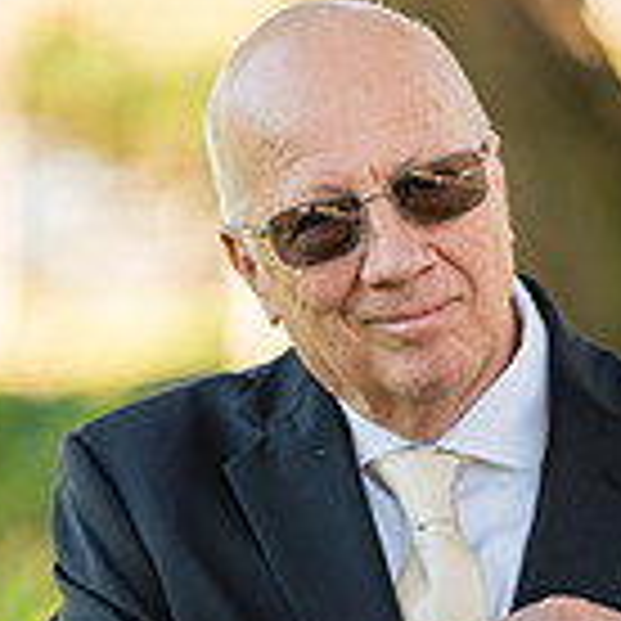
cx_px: 531
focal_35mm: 236
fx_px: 4790
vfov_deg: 7.4
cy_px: 688
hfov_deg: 7.4
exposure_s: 1/1250
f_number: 1.4
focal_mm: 85
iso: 100
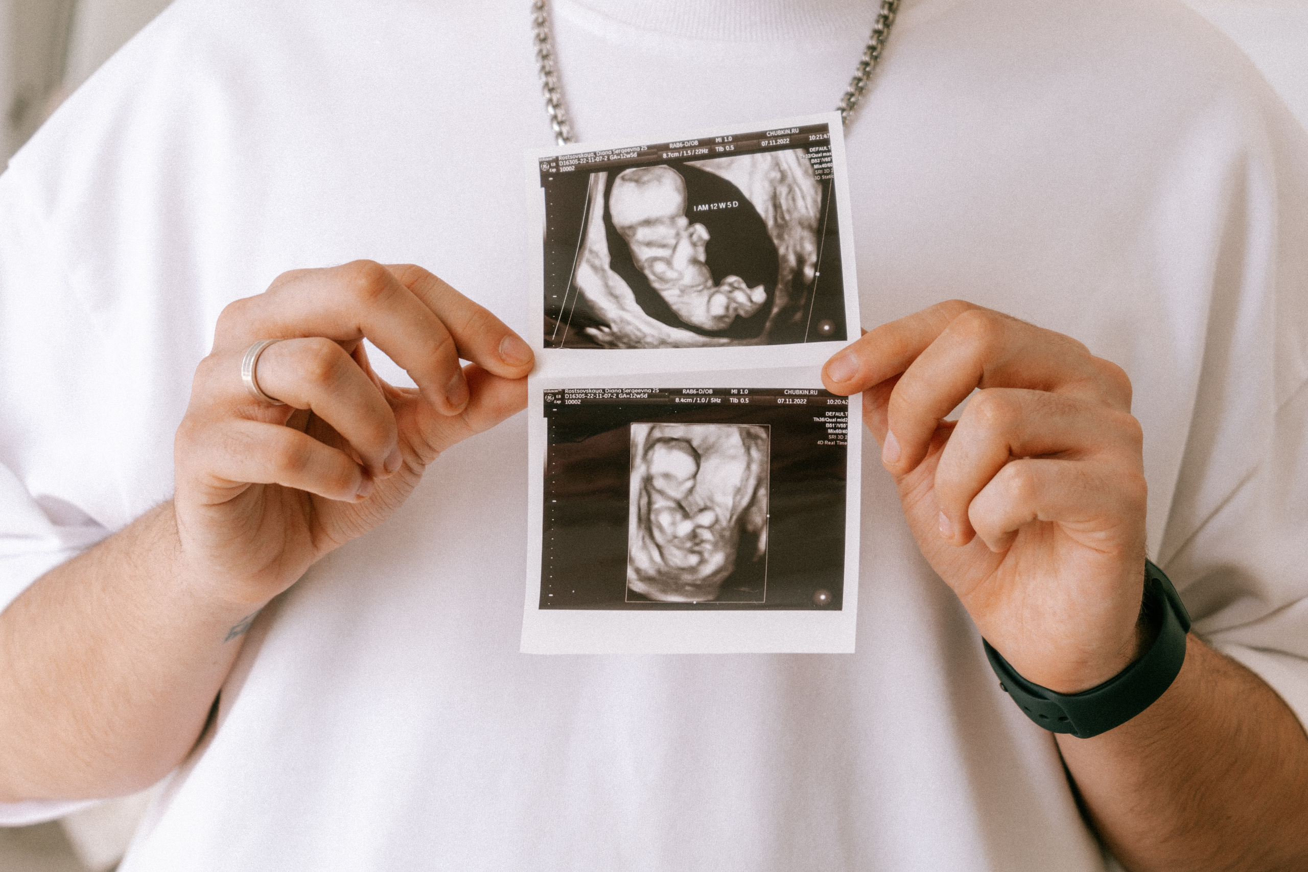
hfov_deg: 28.8
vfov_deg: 19.5
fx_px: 2543
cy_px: 436
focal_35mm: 70
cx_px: 654
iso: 100
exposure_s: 1/125
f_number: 5.6
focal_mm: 70
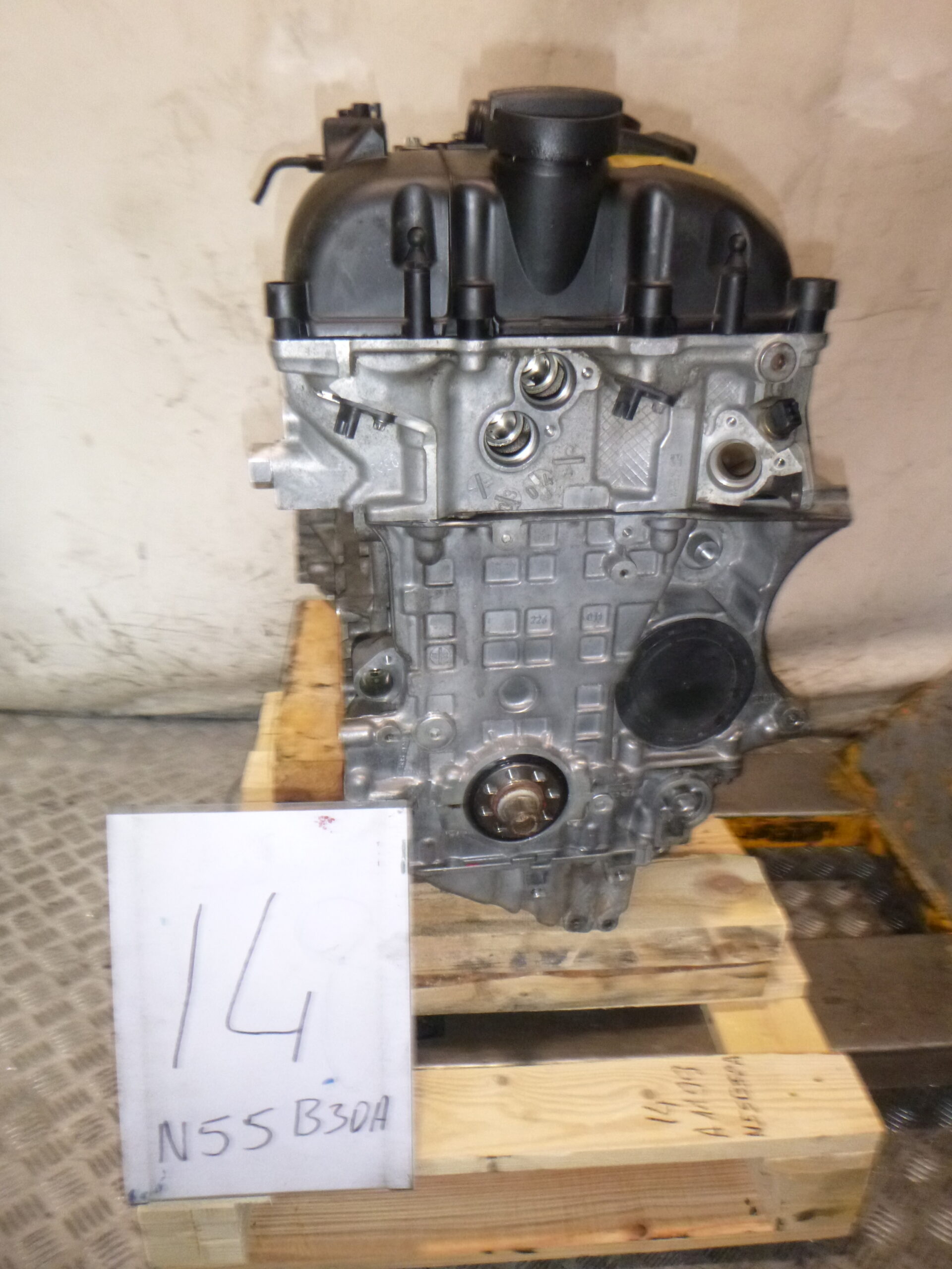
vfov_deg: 69.4
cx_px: 476
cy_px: 634
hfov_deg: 54.9
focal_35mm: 25
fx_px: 917
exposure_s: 1/60
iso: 400
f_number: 3.9
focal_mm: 4.5
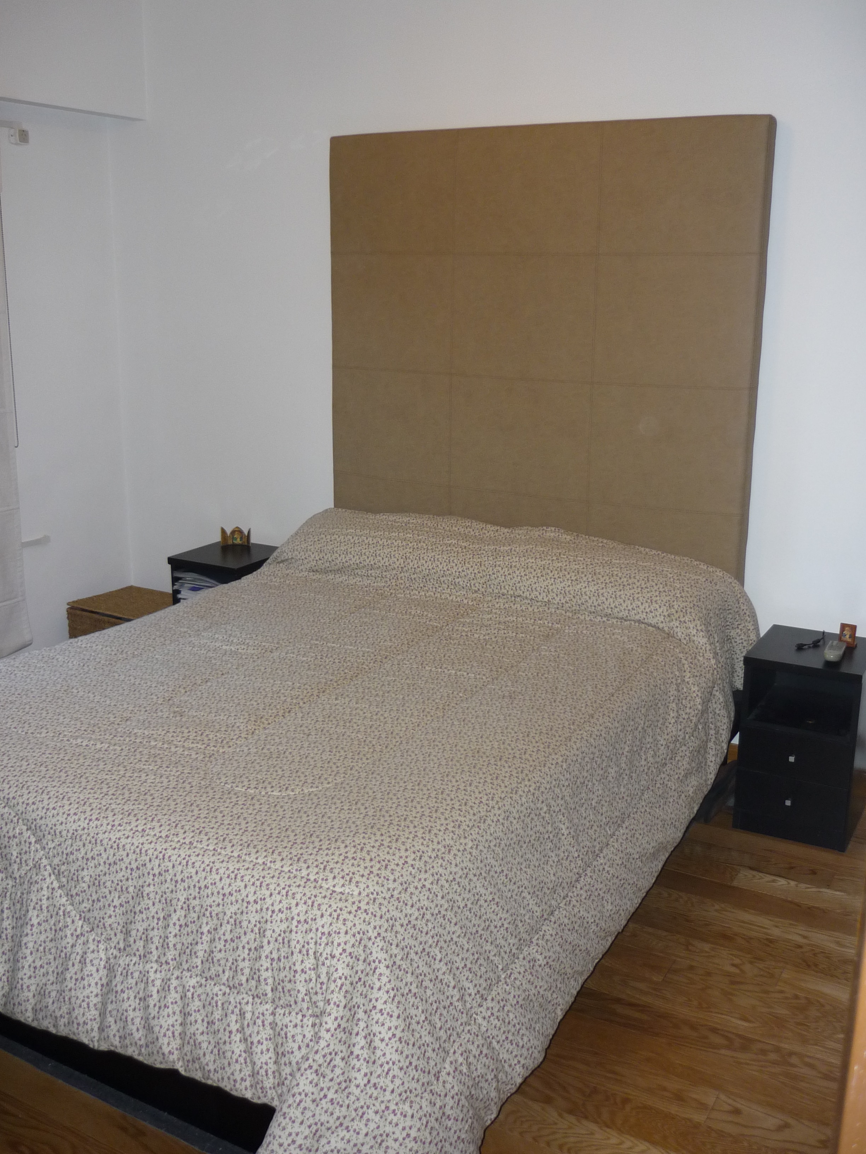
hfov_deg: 42.9
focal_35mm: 33
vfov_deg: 55.4
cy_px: 577
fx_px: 1101
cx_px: 433
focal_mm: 5.5
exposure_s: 1/30
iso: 160
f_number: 2.8
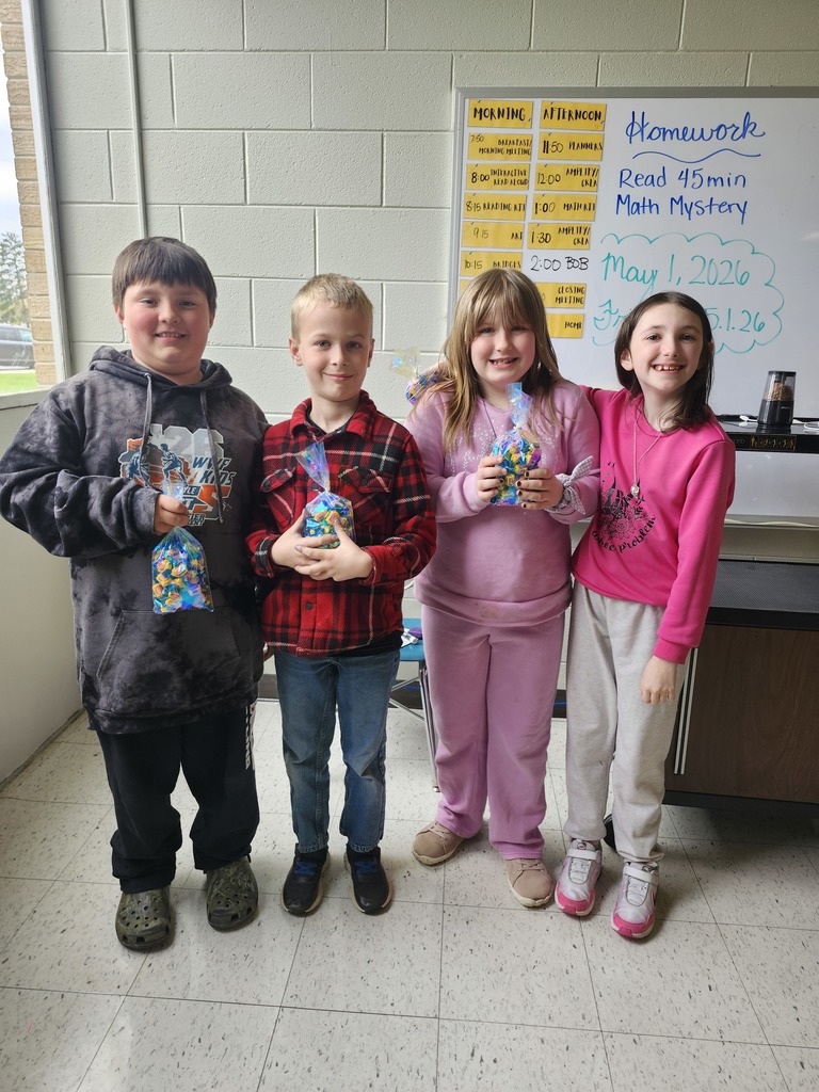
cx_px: 410
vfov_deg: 73.9
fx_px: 726
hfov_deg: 58.9
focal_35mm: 23
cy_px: 546
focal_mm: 5.54
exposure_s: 1/180
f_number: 1.8
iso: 100
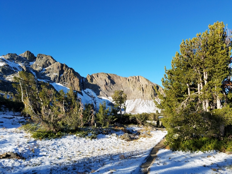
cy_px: 87
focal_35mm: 26
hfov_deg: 67.3
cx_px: 116
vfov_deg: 53.1
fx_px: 174
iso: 50
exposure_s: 1/1424
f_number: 1.7
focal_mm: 4.2
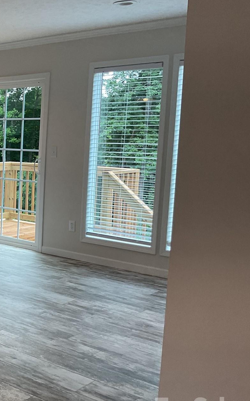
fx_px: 545
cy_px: 213
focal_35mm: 50
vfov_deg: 40.3
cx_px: -65
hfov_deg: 23.2
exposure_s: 1/120
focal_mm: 3
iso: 64
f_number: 1.8
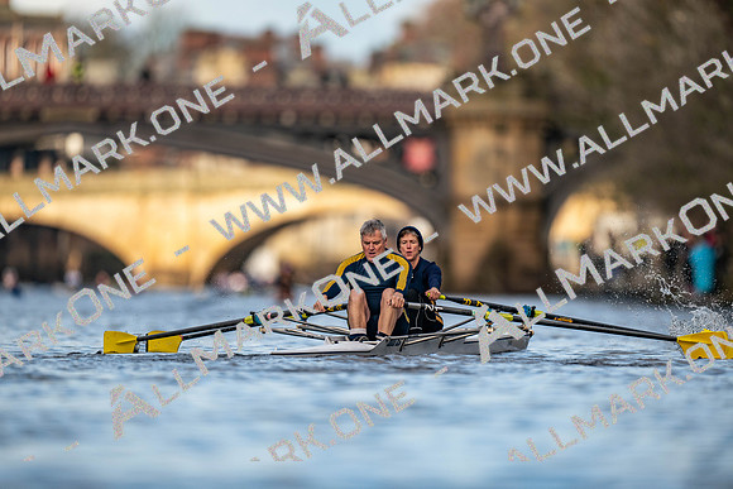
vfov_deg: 2.3
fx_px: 12219
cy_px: 244
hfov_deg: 3.4
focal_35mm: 600
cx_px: 366
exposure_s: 1/2500
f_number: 4
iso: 500
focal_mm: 600
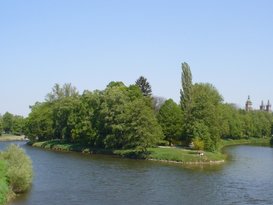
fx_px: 418
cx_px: 161
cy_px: 124
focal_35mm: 53
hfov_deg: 36.1
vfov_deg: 27.4
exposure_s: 1/320
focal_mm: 6.1
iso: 80
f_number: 5.6
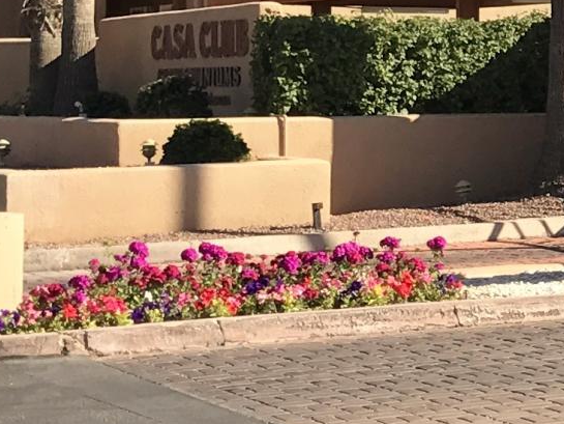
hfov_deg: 12.0
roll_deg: +0.1
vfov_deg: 9.6
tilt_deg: +2.2
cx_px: 960
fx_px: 2510
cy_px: 7
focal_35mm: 154
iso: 20
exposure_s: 1/1570
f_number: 1.8
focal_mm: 3.99
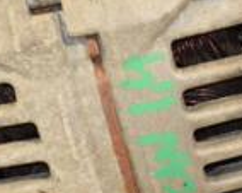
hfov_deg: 3.8
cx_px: 82
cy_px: 36
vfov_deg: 3.0
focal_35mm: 507
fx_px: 3624
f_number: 5.6
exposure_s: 1/125
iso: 800
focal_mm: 85
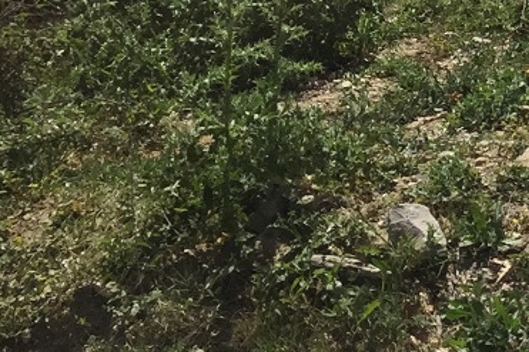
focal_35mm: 117
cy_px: -389
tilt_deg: -4.8
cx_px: 818
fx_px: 1718
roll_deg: -2.5
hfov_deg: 15.9
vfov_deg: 10.6
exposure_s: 1/3597
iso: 32
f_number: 2.2
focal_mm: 4.15
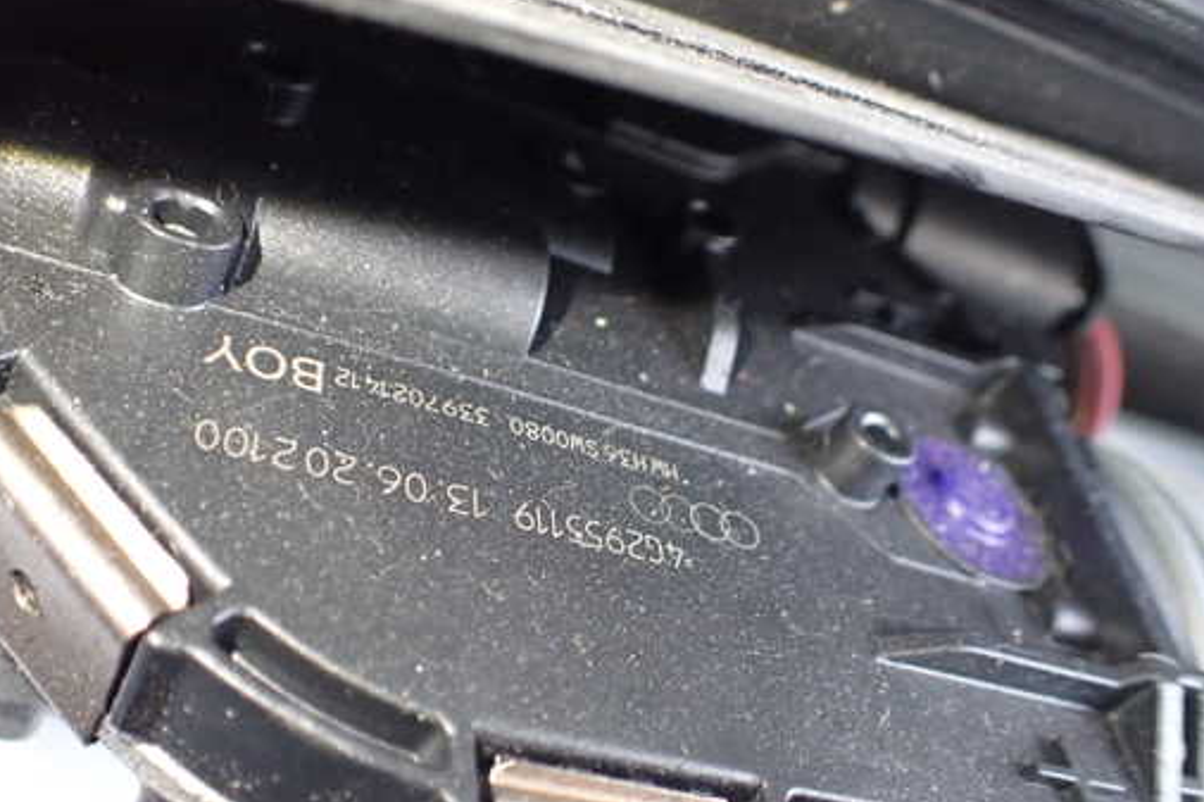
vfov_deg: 35.8
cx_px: 500
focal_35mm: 37
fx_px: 1237
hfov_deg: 51.7
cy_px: 466
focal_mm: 5.4
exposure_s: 1/60
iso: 800
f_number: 2.3
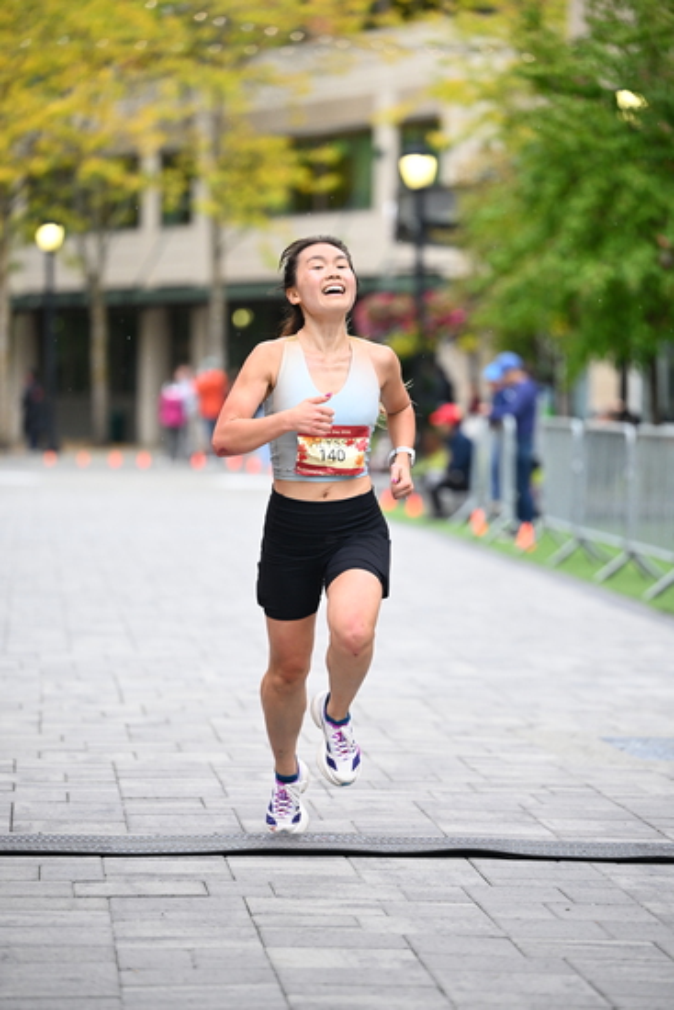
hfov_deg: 10.2
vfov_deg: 15.2
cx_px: 337
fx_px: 3789
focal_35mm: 135
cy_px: 505
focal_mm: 135
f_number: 2.8
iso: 1250
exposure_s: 1/1250
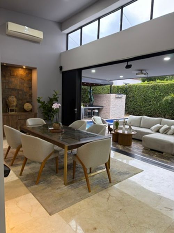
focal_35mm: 24
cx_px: 87
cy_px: 116
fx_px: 161
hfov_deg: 56.8
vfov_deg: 71.6
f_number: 1.78
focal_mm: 6.76
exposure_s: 1/40
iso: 200
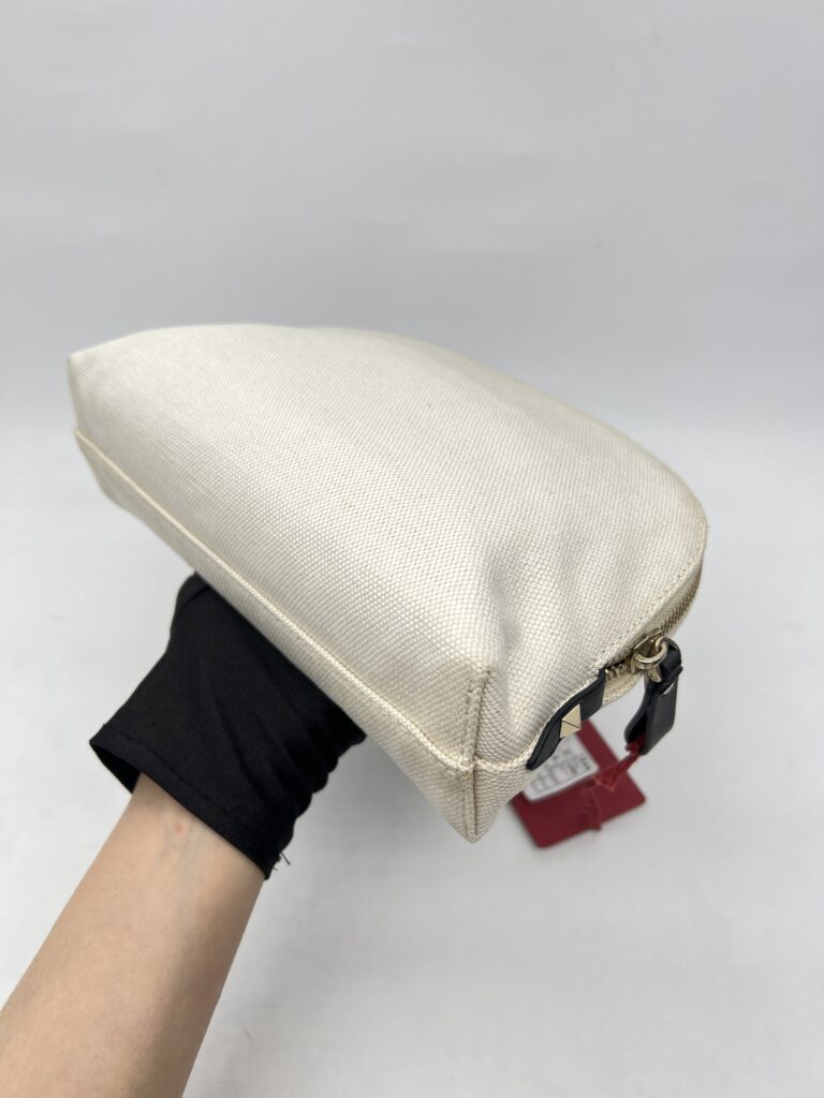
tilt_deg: -44.7
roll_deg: +2.1
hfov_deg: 53.1
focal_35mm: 26
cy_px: 549
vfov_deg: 67.3
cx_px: 412
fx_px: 825
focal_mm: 5.7
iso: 32
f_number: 1.5
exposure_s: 1/150
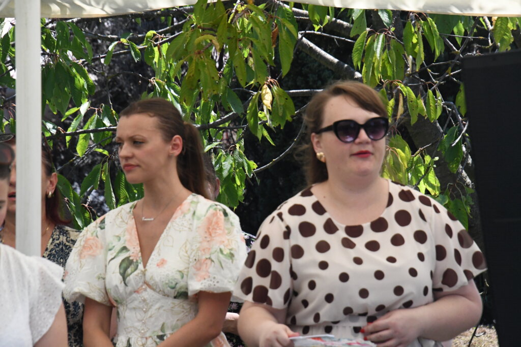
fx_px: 4342
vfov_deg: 4.6
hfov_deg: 6.9
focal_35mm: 300
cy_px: 174
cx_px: 260
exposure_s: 1/4000
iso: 4000
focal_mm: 200
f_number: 8
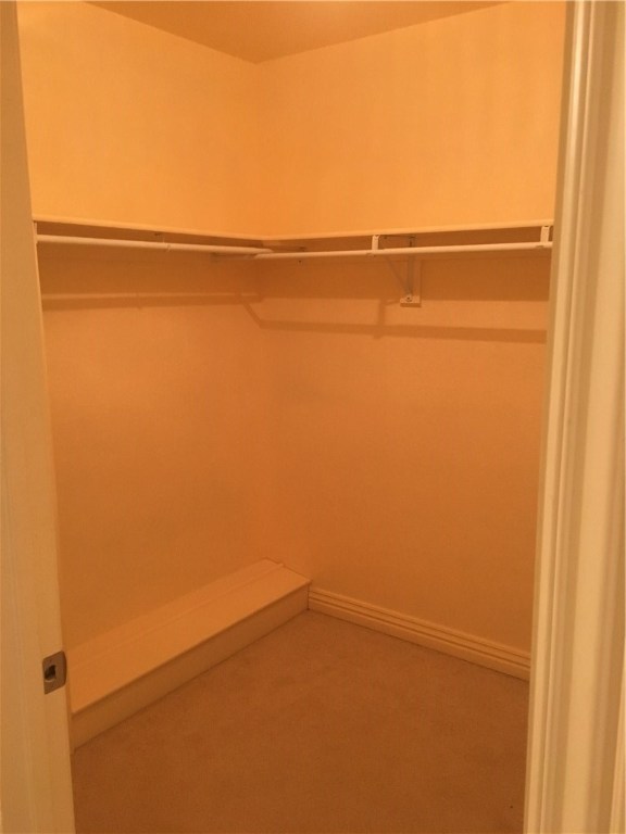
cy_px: 417
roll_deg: +1.0
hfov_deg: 48.2
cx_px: 313
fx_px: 699
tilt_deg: -10.5
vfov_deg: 61.7
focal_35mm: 29
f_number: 2.2
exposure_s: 1/30
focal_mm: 4.15
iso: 200
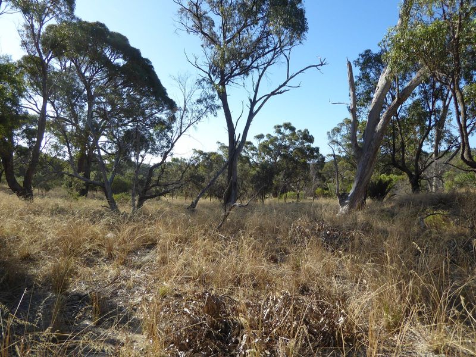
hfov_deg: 71.6
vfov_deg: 56.8
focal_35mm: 24
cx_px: 238
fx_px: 330
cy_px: 178
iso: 80
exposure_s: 1/500
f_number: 3.3
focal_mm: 4.3
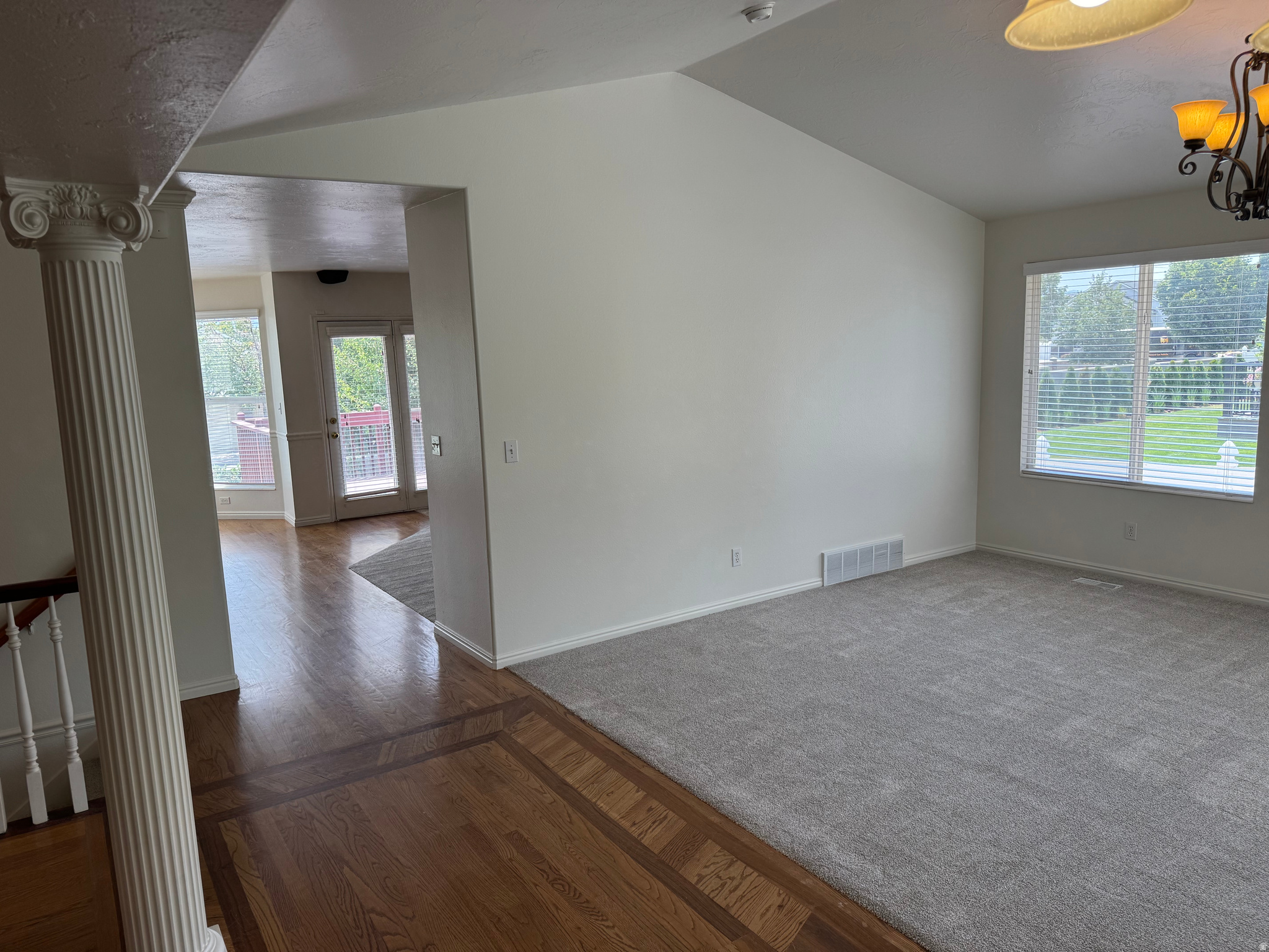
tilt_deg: -8.5
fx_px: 880
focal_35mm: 24
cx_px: 634
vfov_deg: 56.8
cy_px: 476
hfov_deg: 71.6
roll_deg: +2.7
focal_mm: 6.76
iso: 80
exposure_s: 1/304
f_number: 1.78
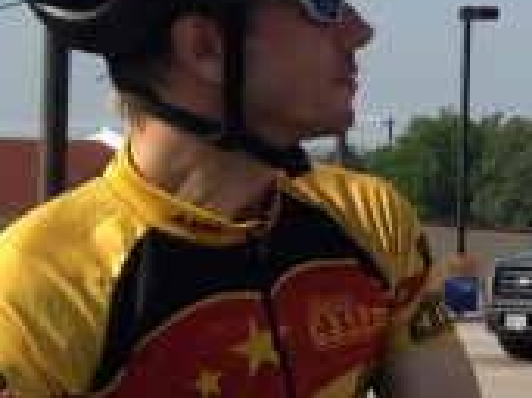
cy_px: 190
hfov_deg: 11.3
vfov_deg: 9.0
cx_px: 943
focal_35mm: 164
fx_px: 2519
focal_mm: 4.28
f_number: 2.4
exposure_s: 1/1534
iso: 50
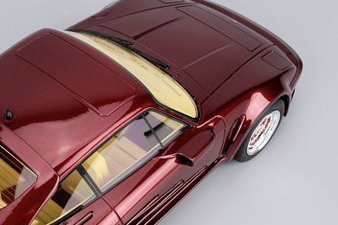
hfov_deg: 23.9
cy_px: 176
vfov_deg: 16.3
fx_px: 779
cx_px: 49
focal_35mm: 83
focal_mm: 27
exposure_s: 1/5
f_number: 18
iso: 100
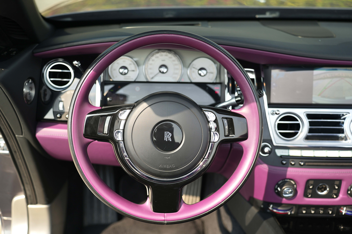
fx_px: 391
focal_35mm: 40
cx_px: 176
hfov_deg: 48.5
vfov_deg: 33.4
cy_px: 117
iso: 100
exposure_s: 1/125
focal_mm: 40
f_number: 2.8
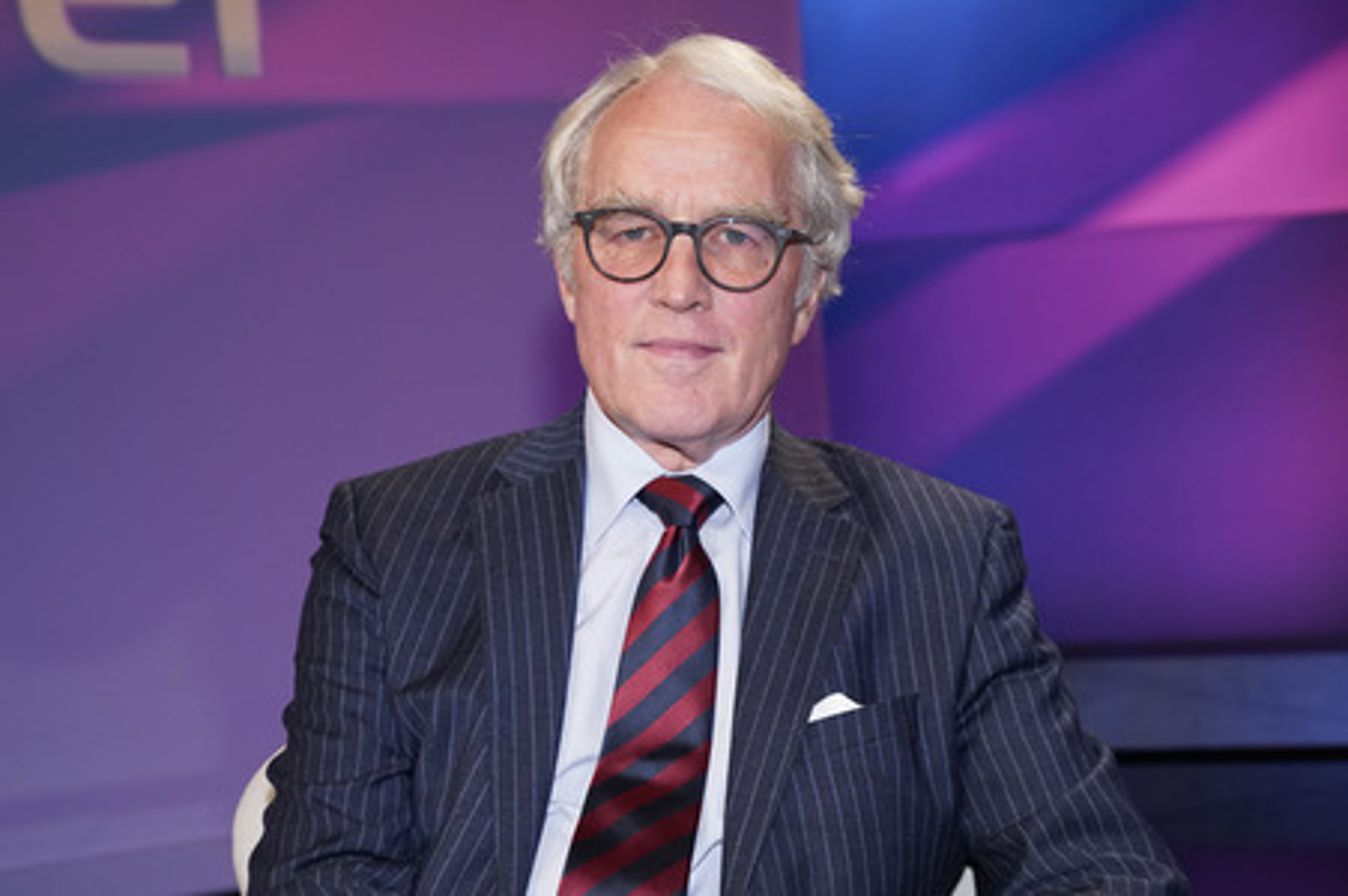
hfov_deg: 47.4
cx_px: 674
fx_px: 1534
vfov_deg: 32.6
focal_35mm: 41
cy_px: 448
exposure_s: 1/125
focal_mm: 41
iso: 1600
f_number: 4.5
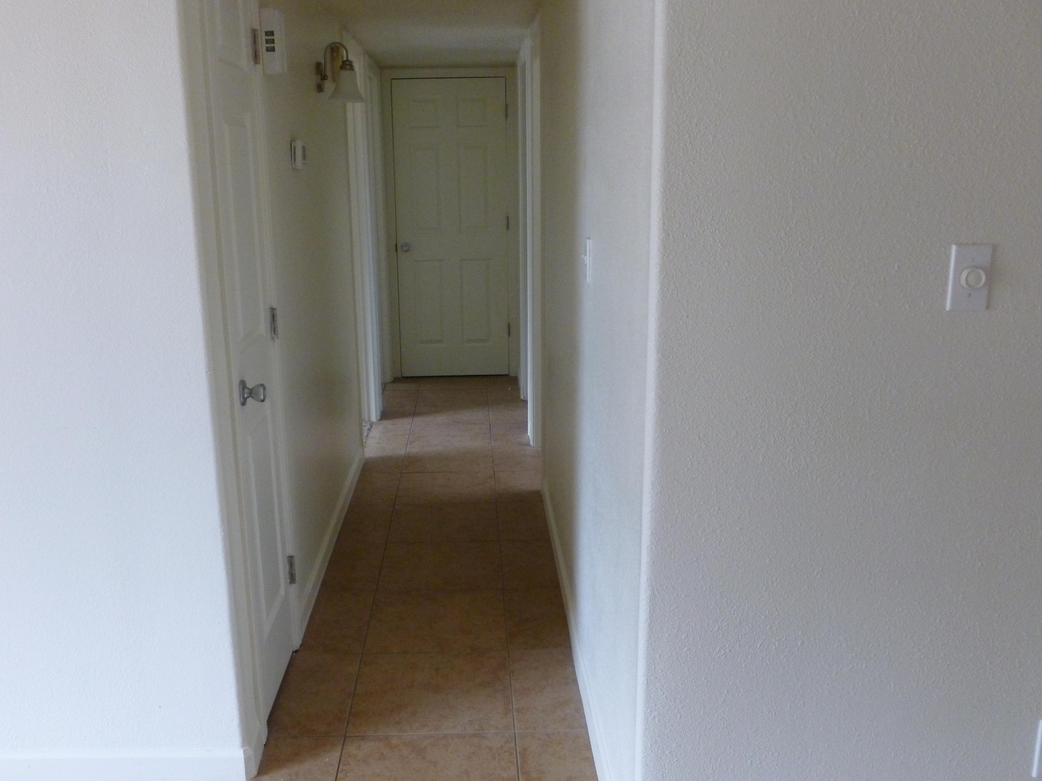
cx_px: 481
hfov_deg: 58.3
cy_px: 397
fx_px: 933
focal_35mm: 31
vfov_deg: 45.4
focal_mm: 5
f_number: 3.3
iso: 320
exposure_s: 1/60
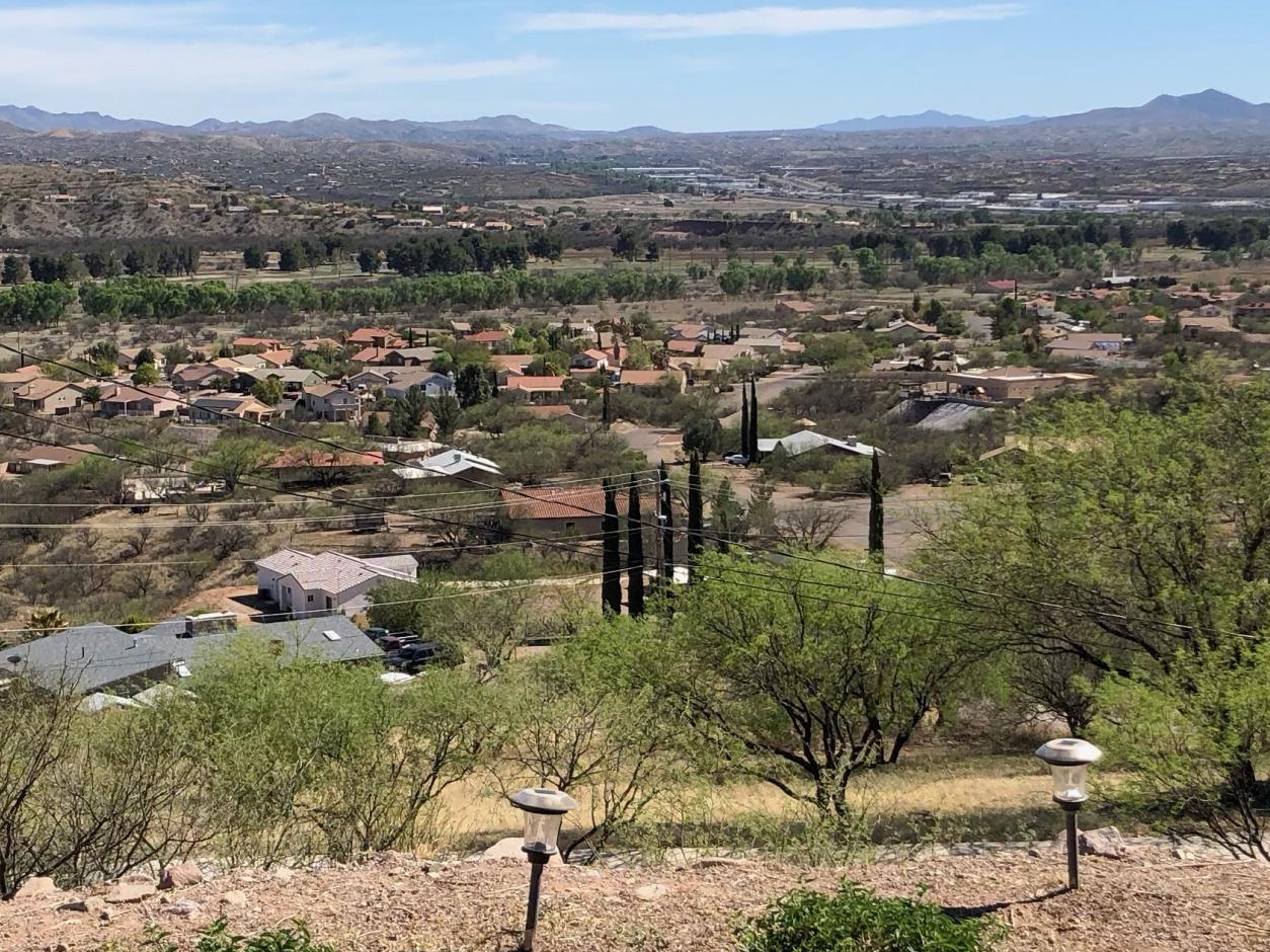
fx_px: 2458
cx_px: 620
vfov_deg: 21.9
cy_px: 449
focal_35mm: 67
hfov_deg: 29.0
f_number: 1.8
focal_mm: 4
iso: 20
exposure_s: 1/2000
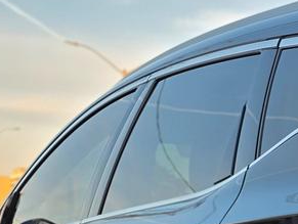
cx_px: 467
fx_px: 871
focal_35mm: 101
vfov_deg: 13.2
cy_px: 411
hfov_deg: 17.2
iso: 32
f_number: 1.7
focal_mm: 6.25
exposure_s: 1/359
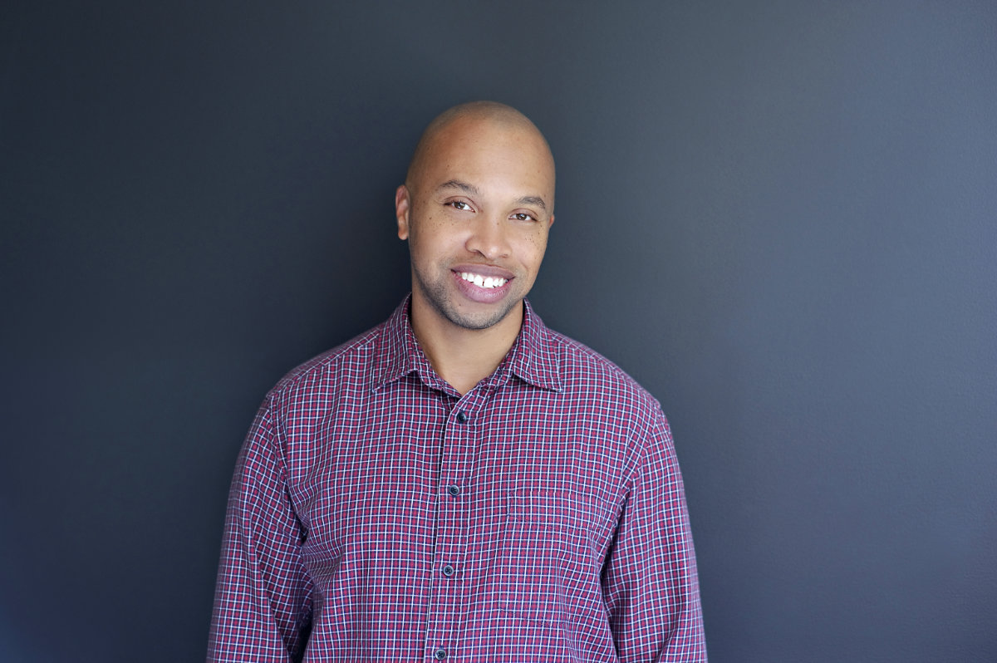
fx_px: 2352
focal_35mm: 85
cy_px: 332
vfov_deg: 16.0
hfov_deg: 23.9
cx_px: 498
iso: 800
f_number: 2.8
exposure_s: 1/125
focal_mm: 85
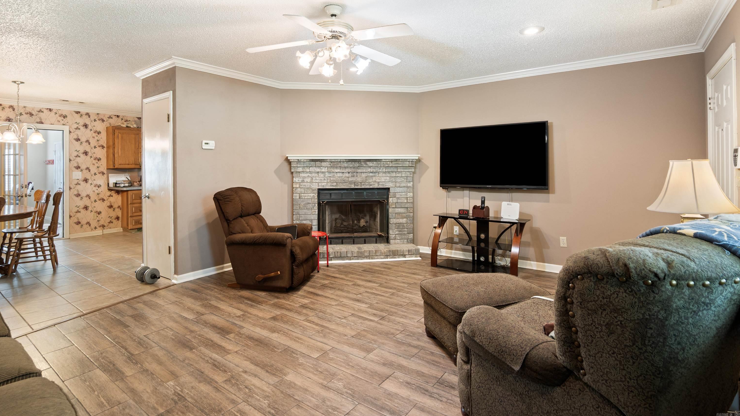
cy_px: 168
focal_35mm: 17
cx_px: 366
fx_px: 334
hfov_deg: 95.9
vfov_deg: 63.4
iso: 320
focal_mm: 16
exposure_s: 1/1.67
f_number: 6.3
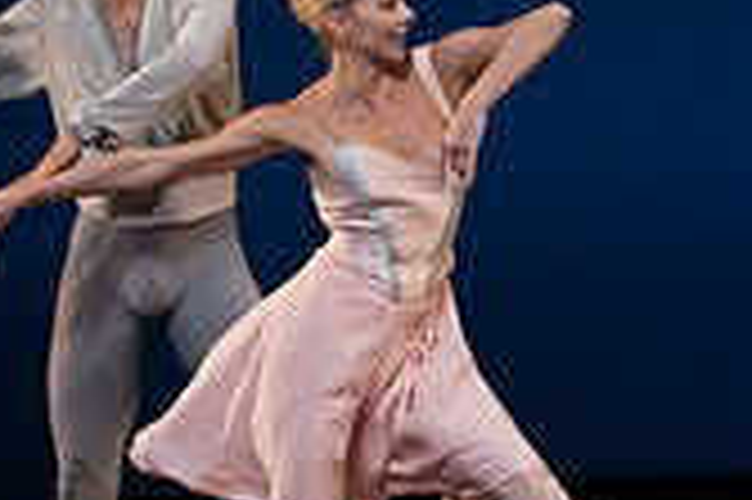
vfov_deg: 2.2
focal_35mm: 632
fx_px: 13189
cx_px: -54
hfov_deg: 3.3
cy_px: -2
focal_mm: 182
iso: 3200
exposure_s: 1/500
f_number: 8
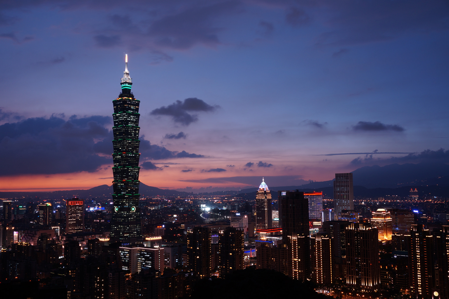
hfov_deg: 51.3
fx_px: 467
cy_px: 150
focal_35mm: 38
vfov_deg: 35.4
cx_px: 224
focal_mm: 25
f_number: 11
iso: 100
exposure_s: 5
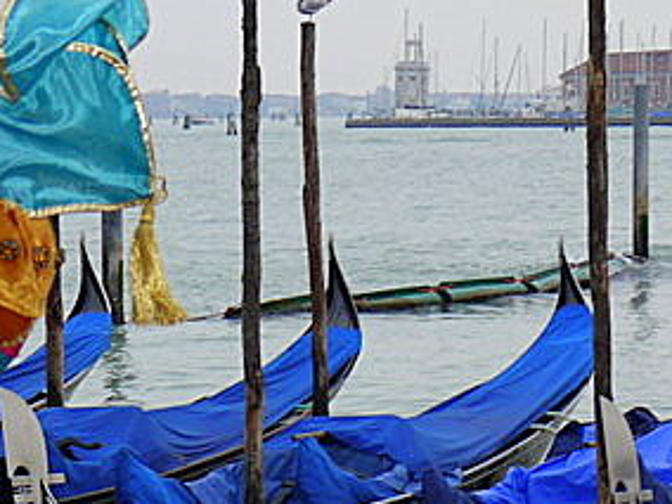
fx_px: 3494
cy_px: 544
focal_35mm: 180
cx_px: 338
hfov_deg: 11.0
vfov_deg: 8.2
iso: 100
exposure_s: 1/30
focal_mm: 20
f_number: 4.4
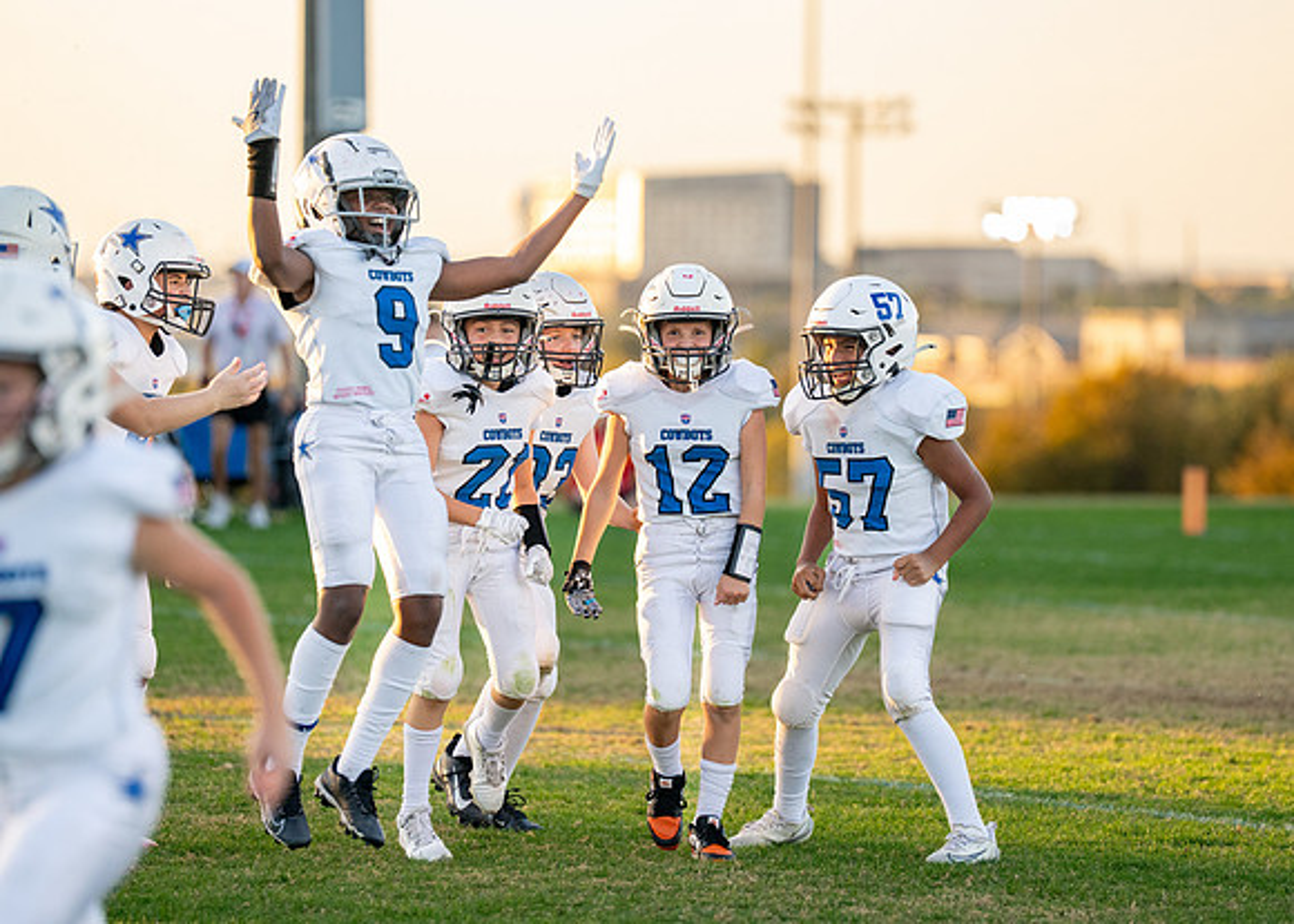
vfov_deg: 5.9
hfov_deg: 8.2
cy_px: 464
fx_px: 8990
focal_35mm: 245
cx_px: 691
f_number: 2.8
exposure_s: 1/1600
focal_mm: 200
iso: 1000
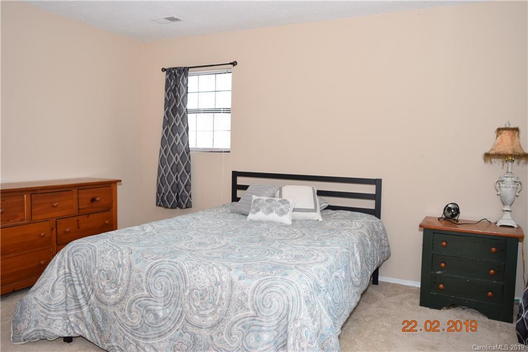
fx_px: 396
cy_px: 176
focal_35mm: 27
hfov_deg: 67.4
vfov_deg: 47.9
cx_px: 264
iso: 800
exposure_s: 1/100
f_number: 5
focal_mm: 18
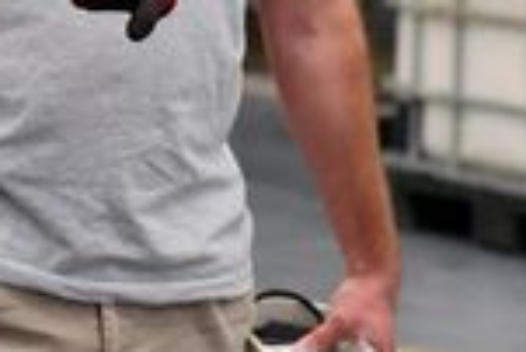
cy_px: -218
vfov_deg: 3.8
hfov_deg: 5.7
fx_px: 5280
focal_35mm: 361
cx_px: 3
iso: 4000
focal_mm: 78
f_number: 4
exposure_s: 1/1000
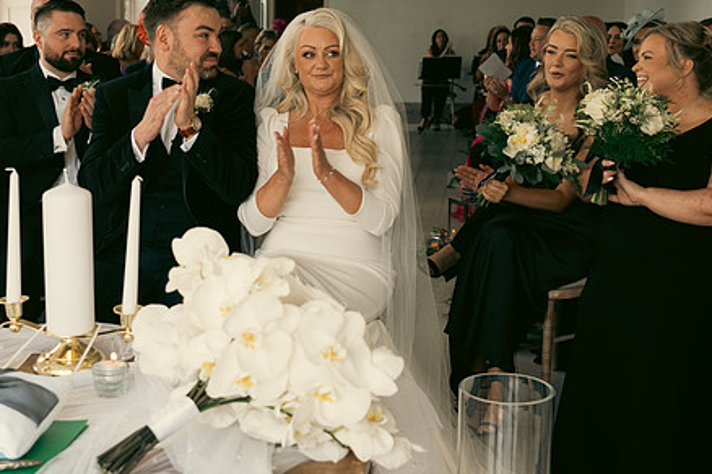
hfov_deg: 40.2
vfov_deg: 27.4
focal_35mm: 49
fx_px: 969
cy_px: 166
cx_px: 289
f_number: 3.5
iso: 200
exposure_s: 1/160
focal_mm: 25
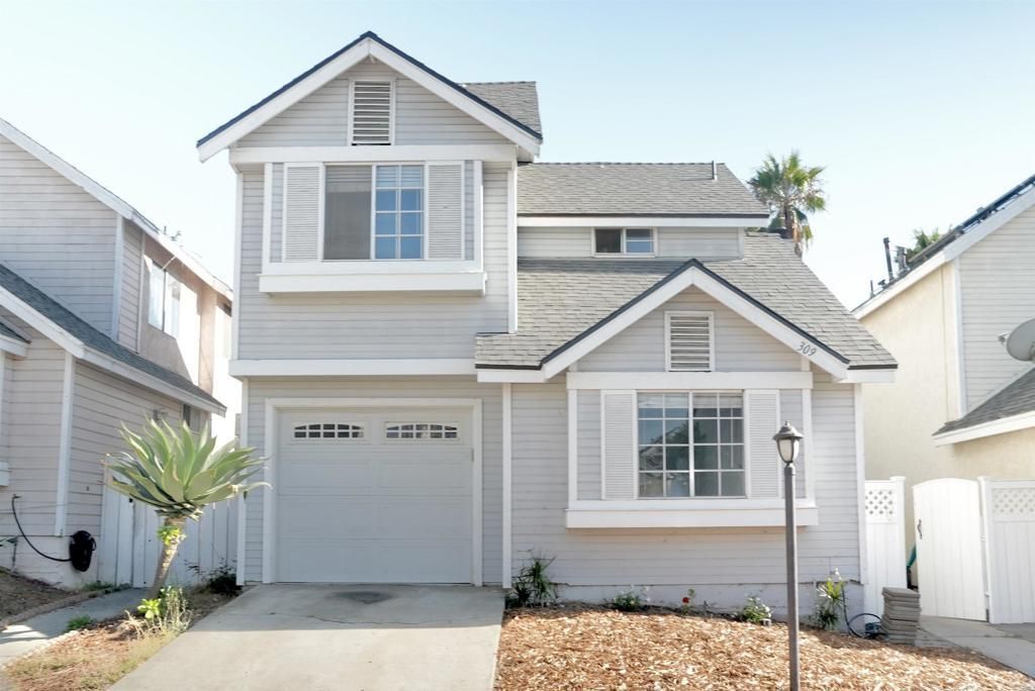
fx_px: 892
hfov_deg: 60.3
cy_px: 346
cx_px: 518
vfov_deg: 42.4
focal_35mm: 31
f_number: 10
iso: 800
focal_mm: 31
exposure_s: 1/5
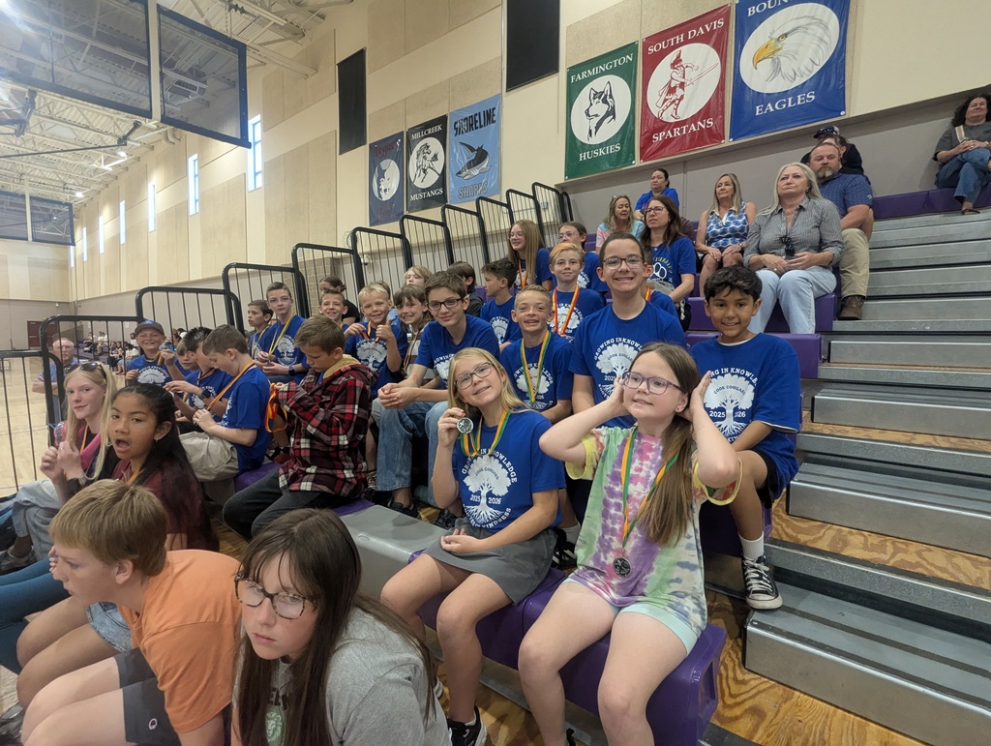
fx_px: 459
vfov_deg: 78.2
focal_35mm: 16
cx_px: 496
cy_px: 373
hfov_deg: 94.4
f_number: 2.2
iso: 358
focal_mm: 2.35
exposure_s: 1/128
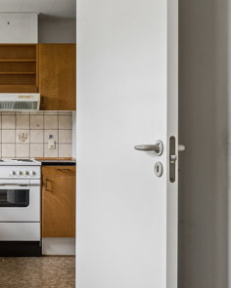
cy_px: 143
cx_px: -16
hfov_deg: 24.9
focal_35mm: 57
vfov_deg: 32.9
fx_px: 489
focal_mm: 15
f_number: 8
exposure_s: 1/8
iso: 200
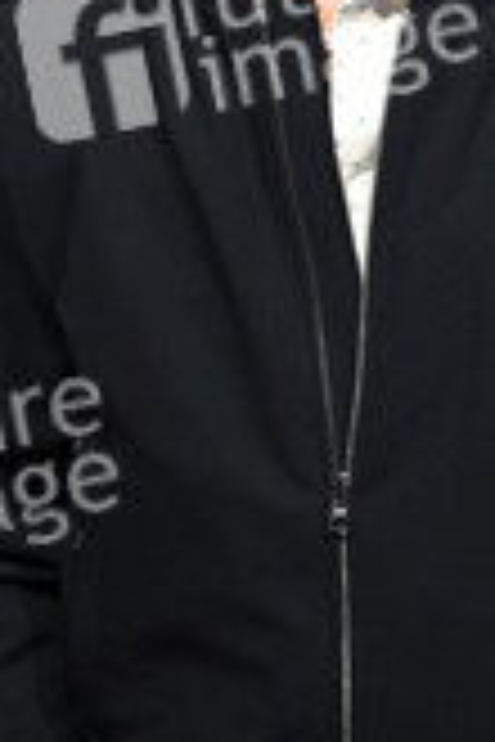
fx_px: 4743
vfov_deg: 8.9
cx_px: 378
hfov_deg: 6.0
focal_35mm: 230
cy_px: 261
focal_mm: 95
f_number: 6.3
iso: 1250
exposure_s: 1/200
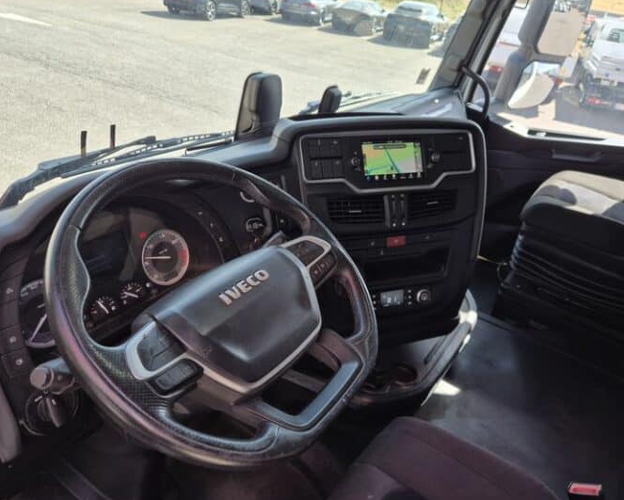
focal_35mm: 26
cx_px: 323
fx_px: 480
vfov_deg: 54.9
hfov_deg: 66.0
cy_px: 263
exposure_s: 1/228
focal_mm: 5.4
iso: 32
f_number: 1.8
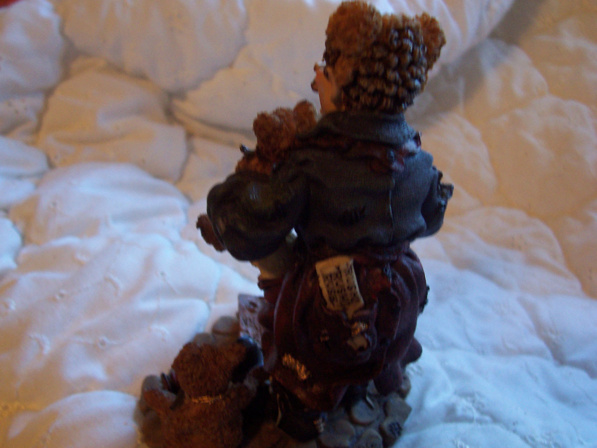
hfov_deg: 50.1
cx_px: 298
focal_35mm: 37
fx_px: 638
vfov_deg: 38.7
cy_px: 224
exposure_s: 1/15
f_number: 2.8
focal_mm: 5.6
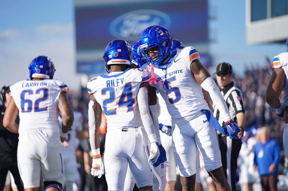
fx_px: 1599
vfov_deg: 6.9
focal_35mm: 200
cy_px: 96
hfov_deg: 10.3
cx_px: 144
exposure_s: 1/1250
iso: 100
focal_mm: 200
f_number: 2.8
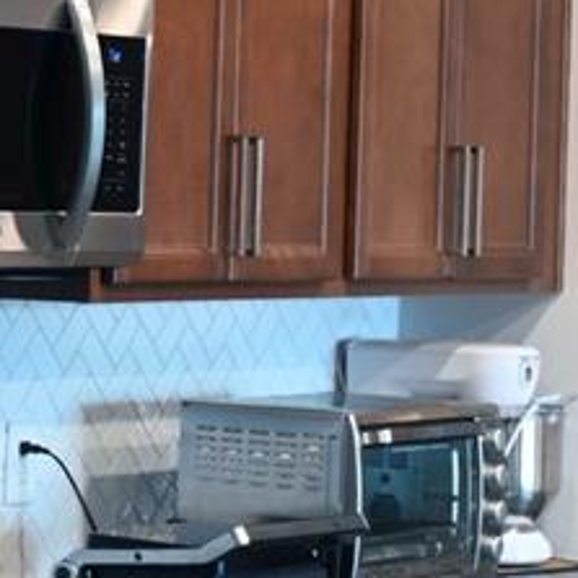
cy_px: 122
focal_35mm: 201
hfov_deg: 8.6
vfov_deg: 8.7
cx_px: -23
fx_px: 3797
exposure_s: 1/50
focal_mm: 44
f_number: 4.2
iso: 1800
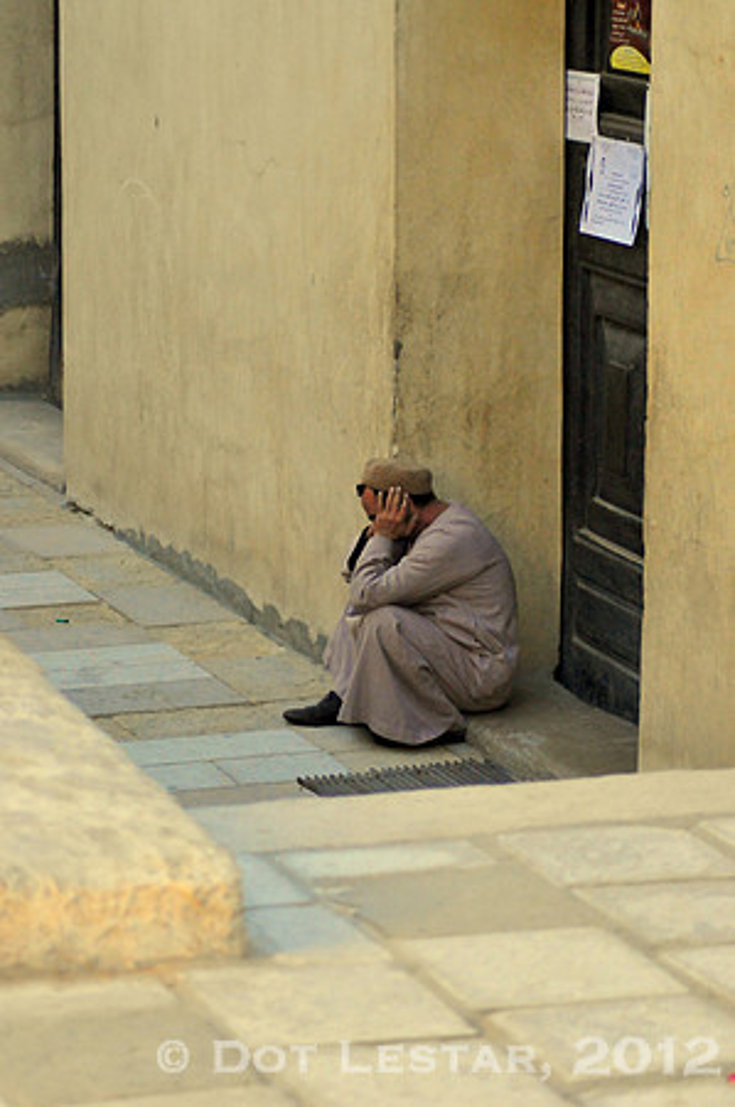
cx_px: 368
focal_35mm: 128
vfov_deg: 16.1
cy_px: 554
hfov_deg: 10.7
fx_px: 3913
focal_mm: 85
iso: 2800
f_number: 4
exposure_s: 1/2000
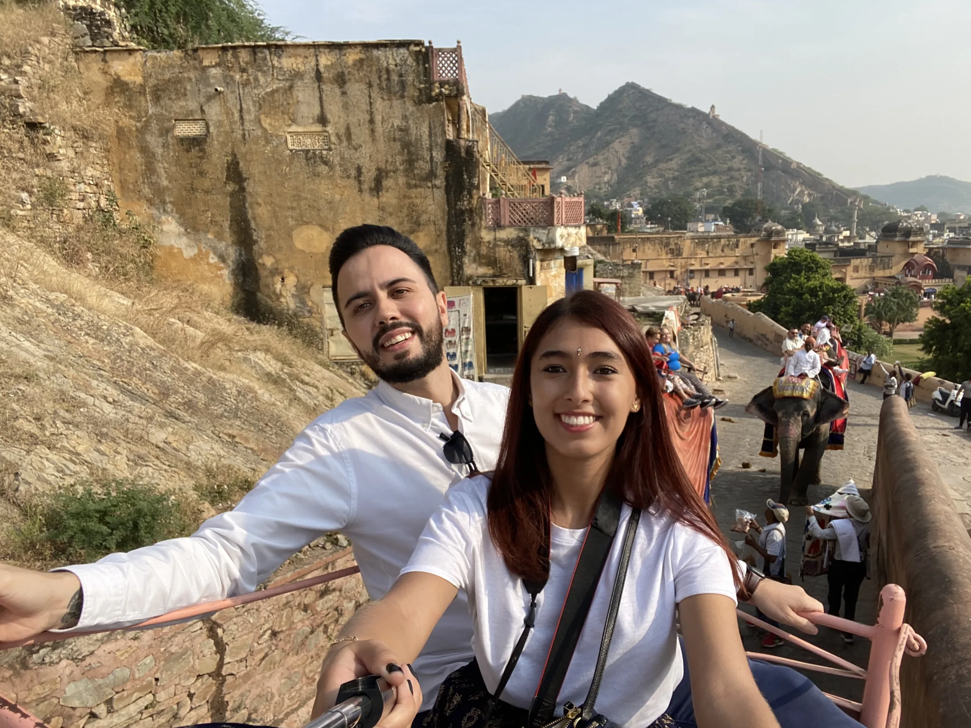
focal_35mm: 25
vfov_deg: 54.9
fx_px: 701
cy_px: 381
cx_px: 523
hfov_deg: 69.3
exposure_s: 1/720
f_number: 2.2
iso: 25
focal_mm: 2.71
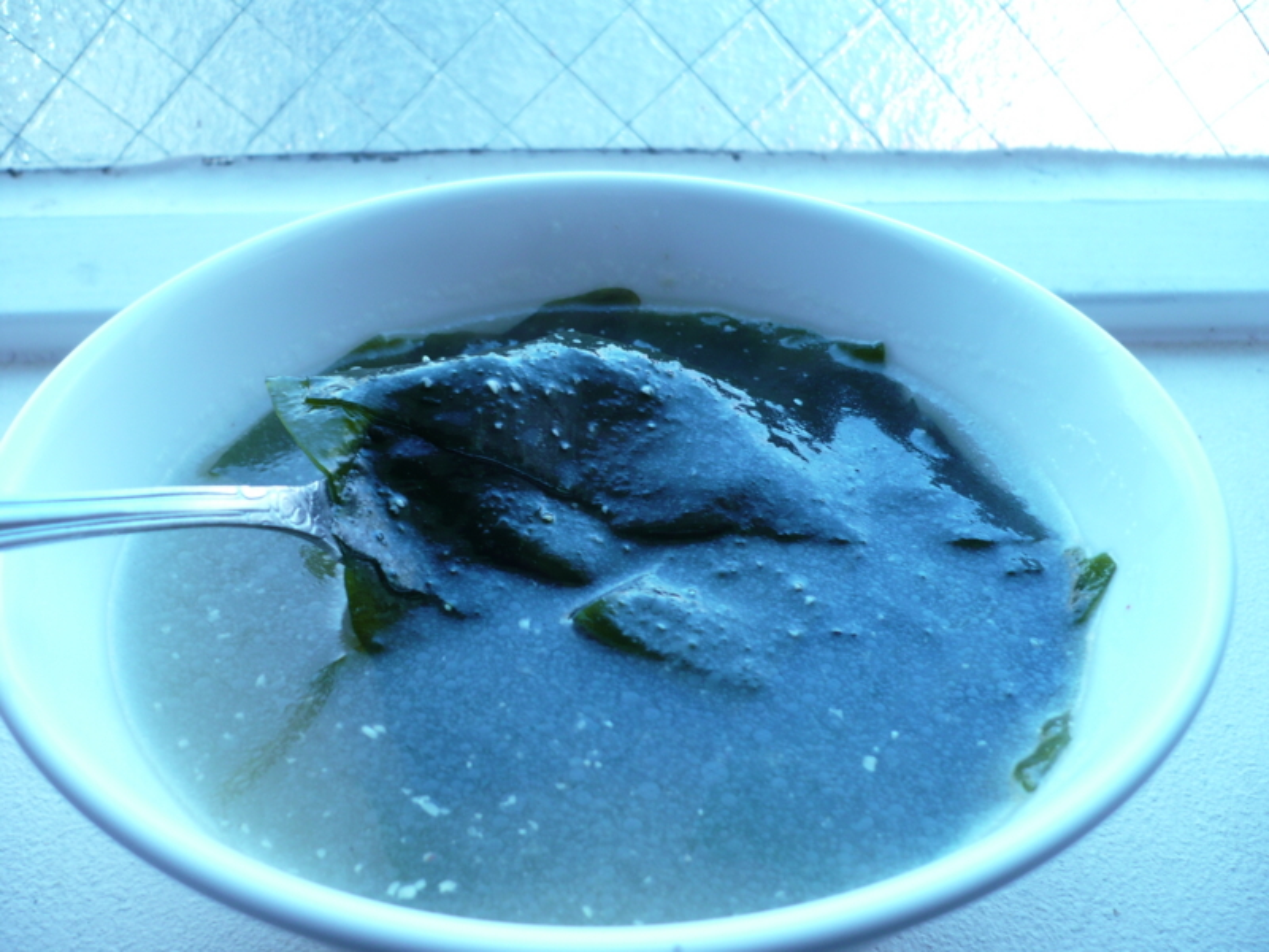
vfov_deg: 40.7
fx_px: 1283
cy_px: 476
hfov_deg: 52.6
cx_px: 634
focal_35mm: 35
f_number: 2.8
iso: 100
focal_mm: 5.8
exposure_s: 1/50
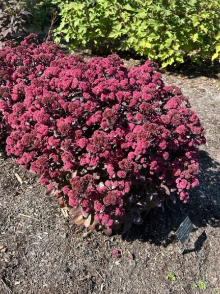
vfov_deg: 67.3
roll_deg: -4.0
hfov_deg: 53.1
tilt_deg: -32.1
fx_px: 220
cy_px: 147
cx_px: 110
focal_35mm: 26
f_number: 1.5
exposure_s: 1/1058
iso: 50
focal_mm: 5.7
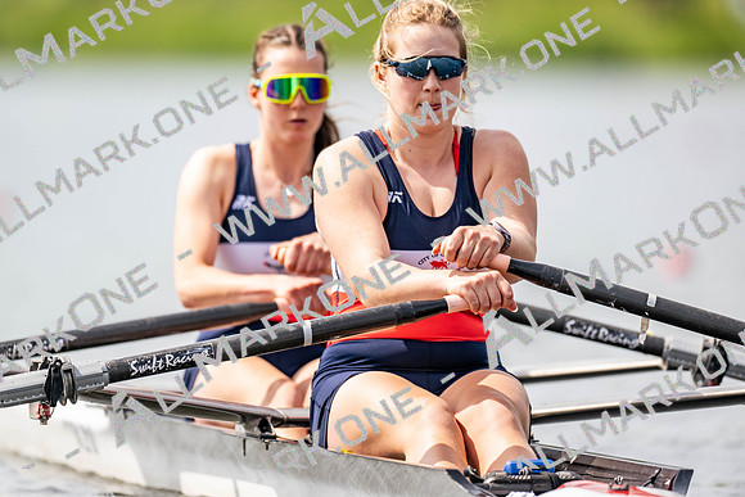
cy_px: 248
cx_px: 372
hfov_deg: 3.4
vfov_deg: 2.3
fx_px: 12419
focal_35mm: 600
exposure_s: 1/2500
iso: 400
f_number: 4
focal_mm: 600
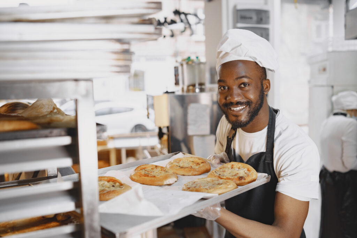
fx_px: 347
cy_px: 119
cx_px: 178
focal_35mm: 35
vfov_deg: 37.9
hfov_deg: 54.4
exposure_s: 1/200
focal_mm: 35
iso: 640
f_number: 2.2
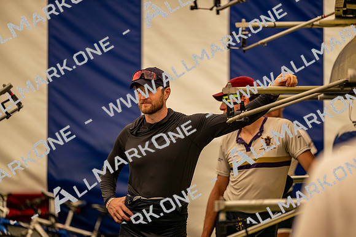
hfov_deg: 10.3
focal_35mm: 200
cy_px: 118
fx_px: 1978
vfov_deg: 6.9
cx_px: 178
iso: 360
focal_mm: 200
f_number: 2.8
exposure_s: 1/1000
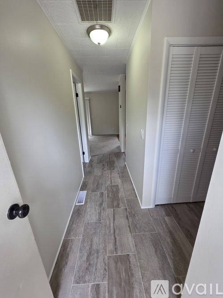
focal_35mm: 13
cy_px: 149
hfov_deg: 89.9
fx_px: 112
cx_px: 112
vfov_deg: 106.2
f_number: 1.9
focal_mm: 2.2
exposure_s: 1/120
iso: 125
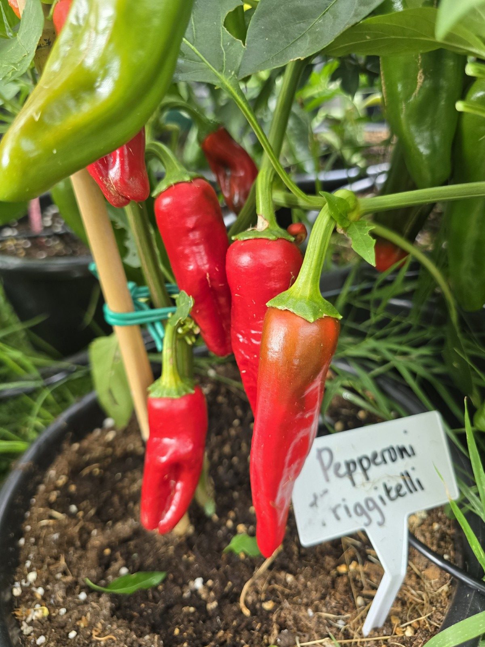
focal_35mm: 23
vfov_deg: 73.9
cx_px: 242
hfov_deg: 58.9
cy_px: 324
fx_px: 430
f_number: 1.7
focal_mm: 6.3
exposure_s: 1/100
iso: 125
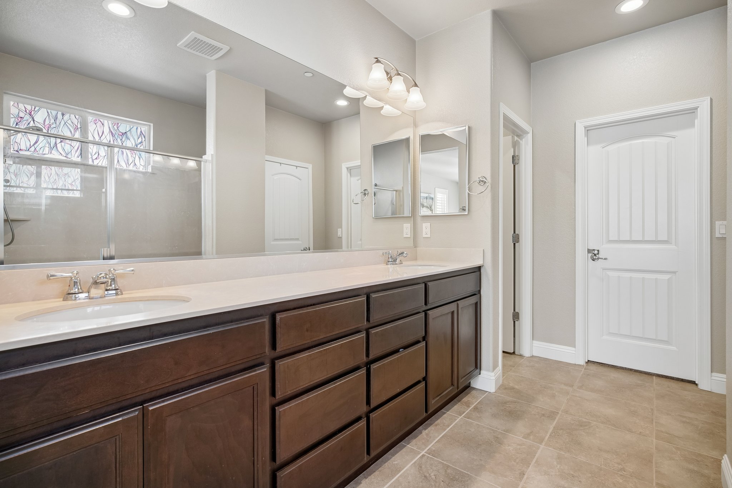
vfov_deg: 70.4
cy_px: 244
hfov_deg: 93.3
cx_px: 366
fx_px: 346
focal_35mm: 17
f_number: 8
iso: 400
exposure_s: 1/25
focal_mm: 17
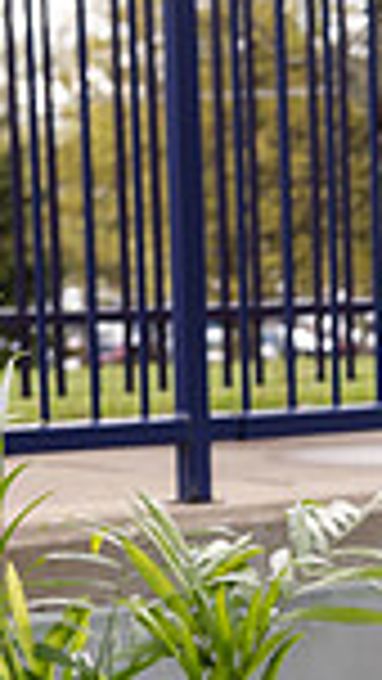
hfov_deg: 5.9
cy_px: 745
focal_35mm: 201
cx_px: 791
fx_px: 3617
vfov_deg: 10.6
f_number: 5.6
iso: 320
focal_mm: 50
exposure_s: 1/200
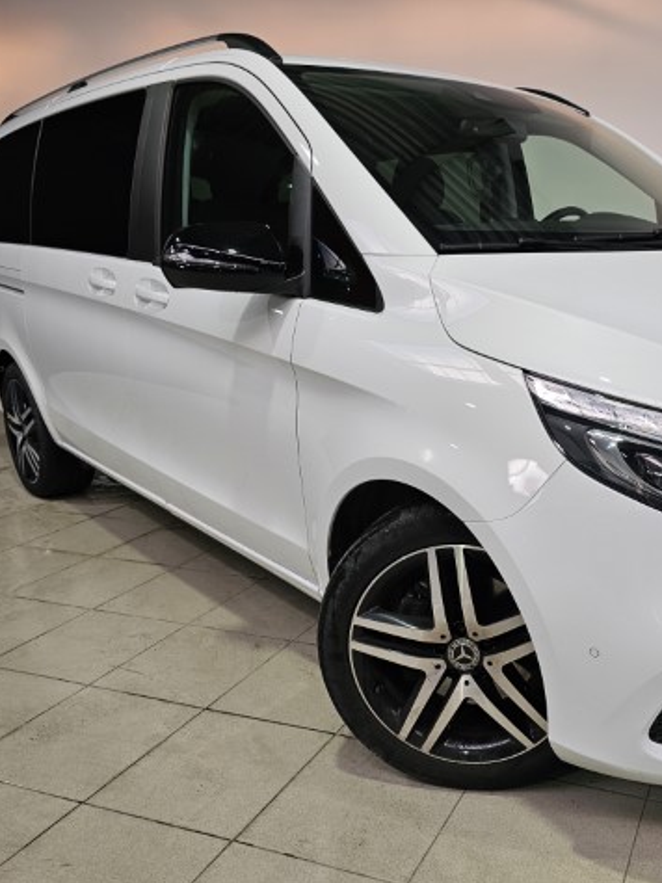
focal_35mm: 31
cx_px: 523
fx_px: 791
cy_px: 442
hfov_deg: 43.5
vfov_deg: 58.4
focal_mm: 6.3
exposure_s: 1/180
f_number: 1.7
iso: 50
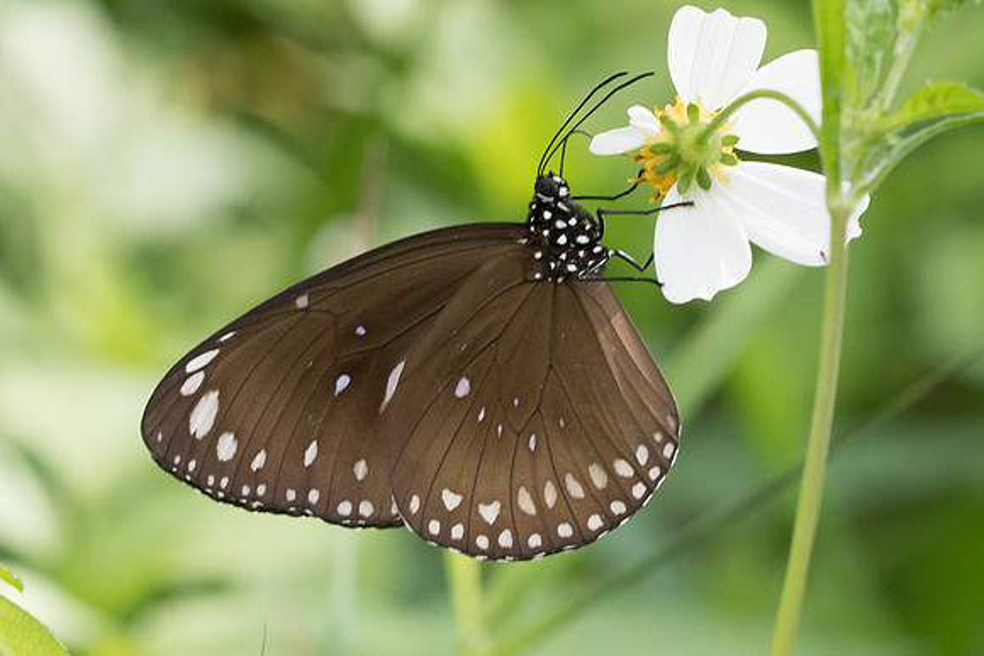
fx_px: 13484
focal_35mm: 493
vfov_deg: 2.8
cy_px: 402
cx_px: 492
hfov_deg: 4.2
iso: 800
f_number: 9
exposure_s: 1/320
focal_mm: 150
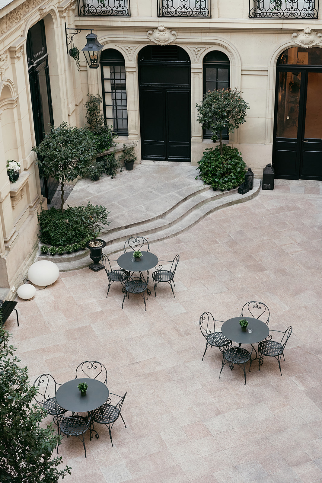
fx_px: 782
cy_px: 242
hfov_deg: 23.3
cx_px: 161
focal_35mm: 58
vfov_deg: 34.3
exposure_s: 1/320
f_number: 4.5
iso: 1600
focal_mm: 58.3
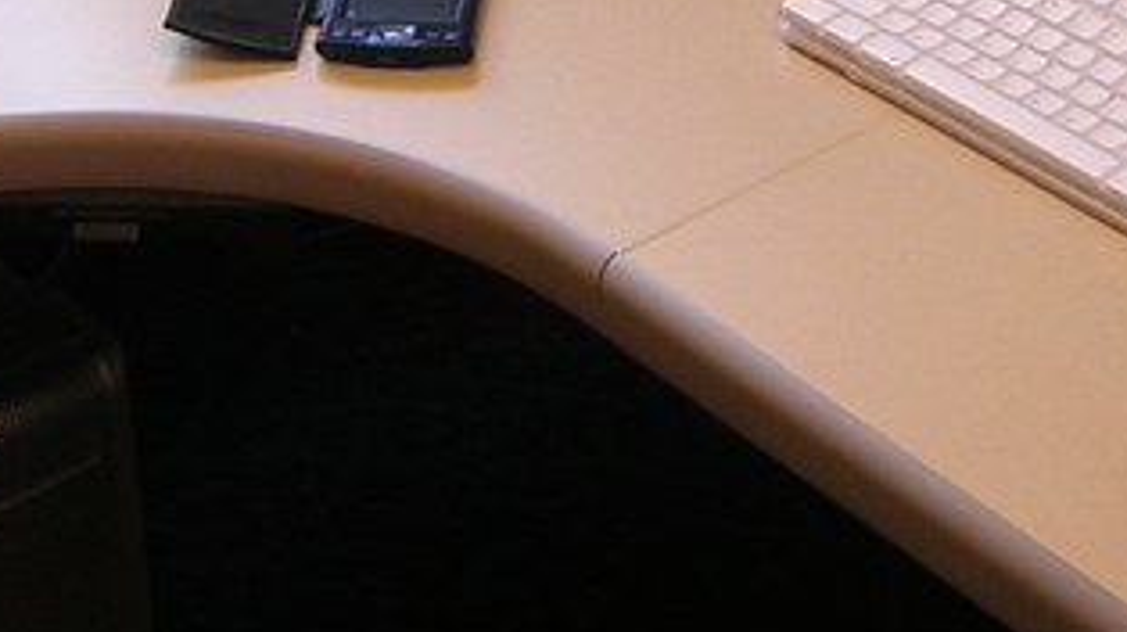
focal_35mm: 100
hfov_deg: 21.3
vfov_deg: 11.8
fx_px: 2986
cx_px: 348
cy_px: -162
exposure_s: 1/24.2
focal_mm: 4.7
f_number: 2.6
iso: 100
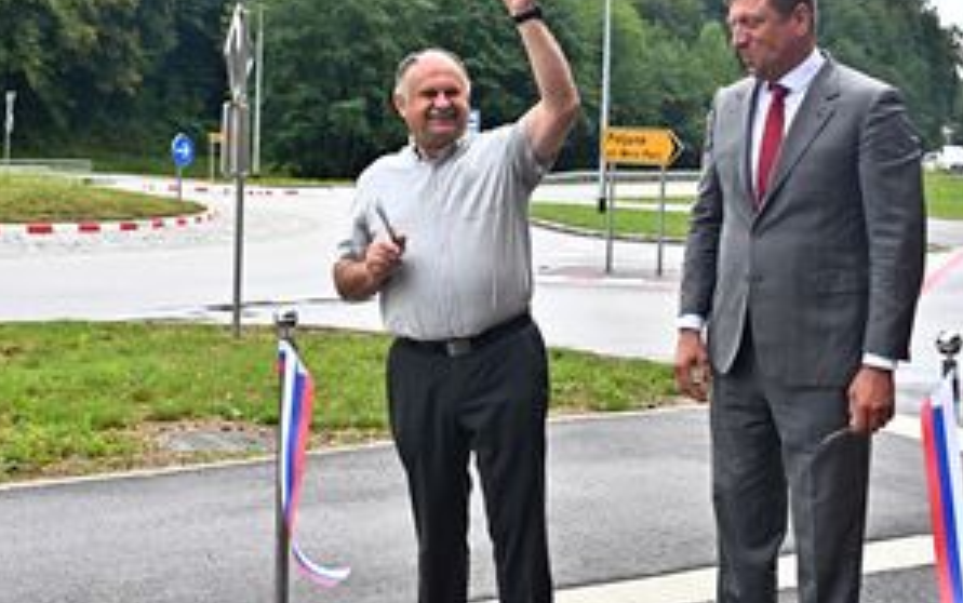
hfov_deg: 37.5
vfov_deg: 23.8
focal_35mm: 54
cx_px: 509
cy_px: 159
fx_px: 1418
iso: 1600
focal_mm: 35
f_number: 6.3
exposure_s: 1/4000
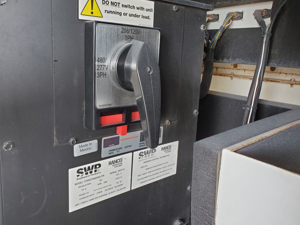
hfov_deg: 61.6
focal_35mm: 29
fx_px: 251
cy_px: 102
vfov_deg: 48.2
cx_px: 142
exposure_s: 1/35
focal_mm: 4.3
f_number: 2.4
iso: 160
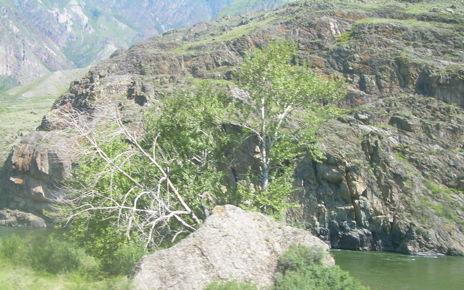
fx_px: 594
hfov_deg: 42.7
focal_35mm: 47
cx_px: 232
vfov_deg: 27.3
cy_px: 173
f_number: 4.8
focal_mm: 7.2
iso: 50
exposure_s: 1/125
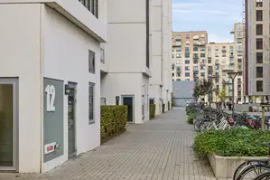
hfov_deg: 38.1
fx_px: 390
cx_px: 158
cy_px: 81
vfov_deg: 26.0
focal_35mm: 52
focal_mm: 37
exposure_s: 1/800
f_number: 7.1
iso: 800
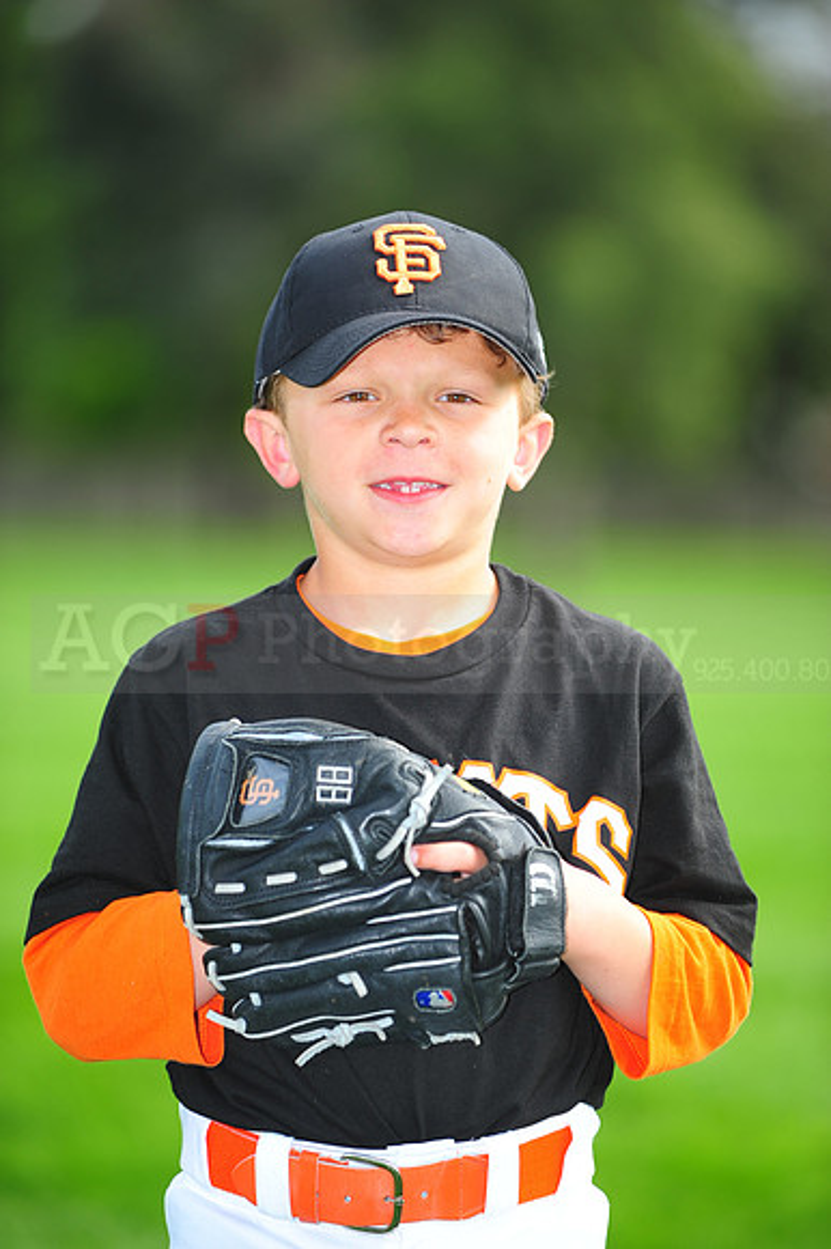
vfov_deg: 10.3
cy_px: 624
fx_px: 6933
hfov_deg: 6.9
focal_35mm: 200
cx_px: 416
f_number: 4
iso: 200
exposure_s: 1/500
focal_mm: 200
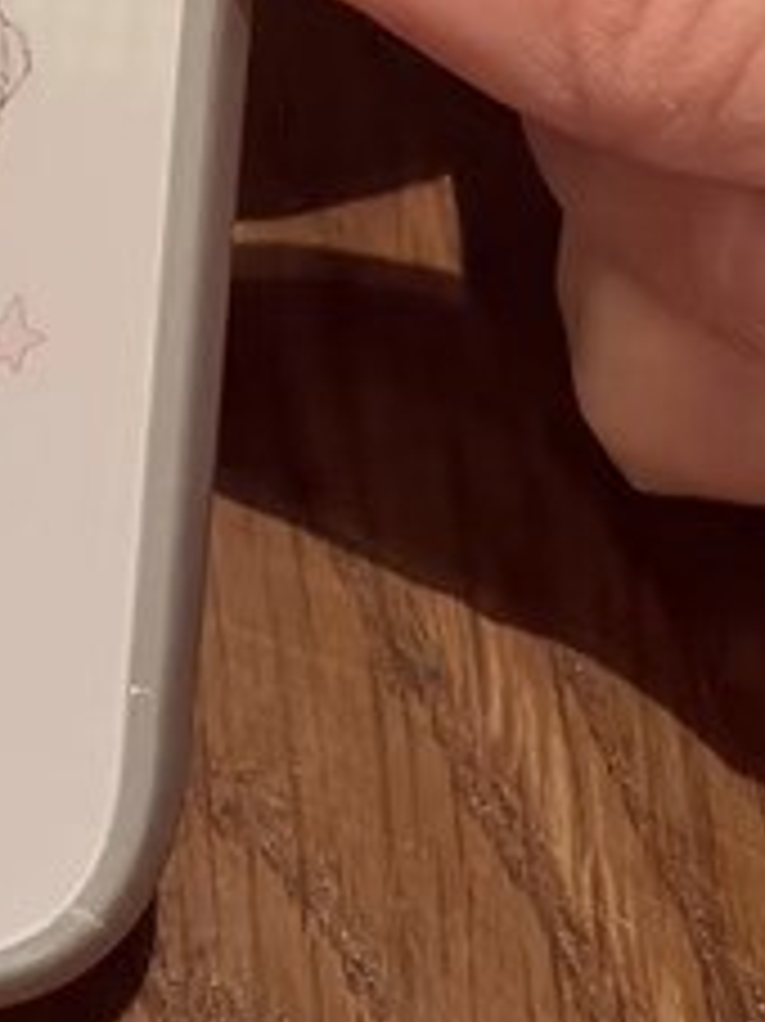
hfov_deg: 7.7
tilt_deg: -50.9
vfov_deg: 10.3
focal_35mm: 186
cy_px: -518
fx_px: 5486
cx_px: -562
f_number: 1.6
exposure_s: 1/33
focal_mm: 5.96
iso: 160
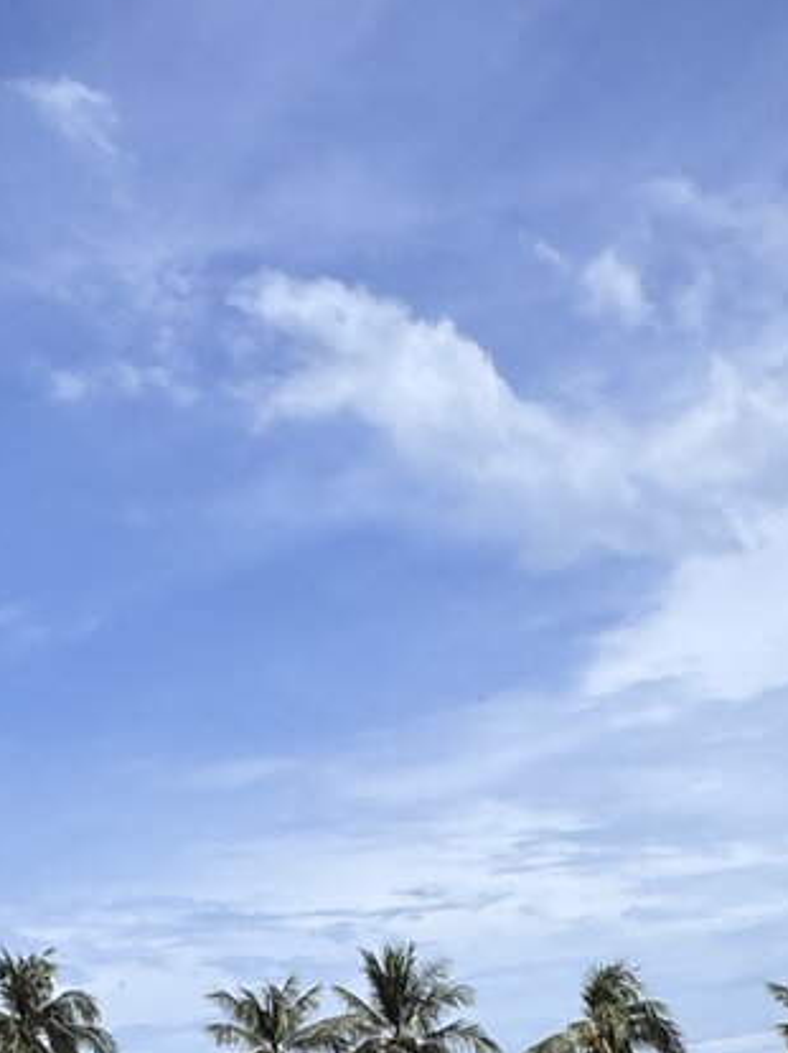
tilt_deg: +2.3
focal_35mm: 65
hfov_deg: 21.9
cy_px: 1160
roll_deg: +0.4
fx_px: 1975
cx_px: 763
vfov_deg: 27.3
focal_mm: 2.22
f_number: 2.2
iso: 40
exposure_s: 1/1420
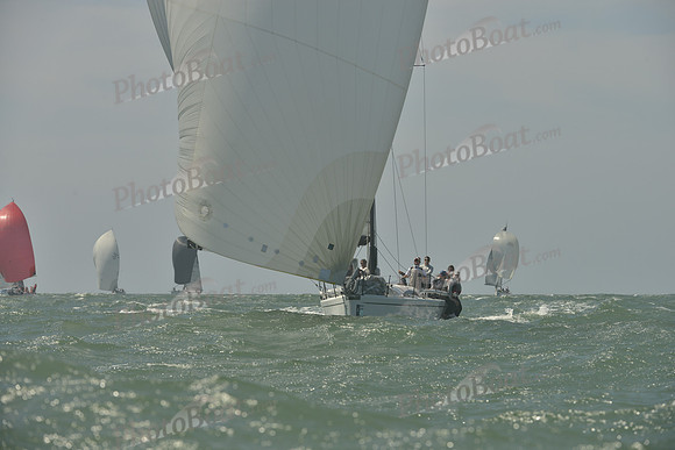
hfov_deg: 10.3
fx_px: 3751
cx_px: 338
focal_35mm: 200
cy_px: 225
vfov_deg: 6.9
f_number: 9
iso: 280
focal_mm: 200
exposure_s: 1/1250
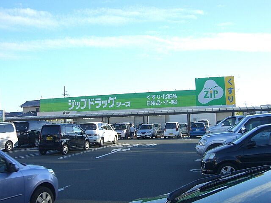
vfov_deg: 37.7
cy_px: 102
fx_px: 297
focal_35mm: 38
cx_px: 136
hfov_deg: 49.0
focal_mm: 6.2
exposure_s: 1/400
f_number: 4.3
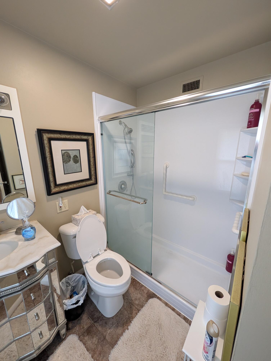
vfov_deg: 110.5
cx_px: 136
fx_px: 125
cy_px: 180
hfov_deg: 94.6
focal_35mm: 12
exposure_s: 1/40
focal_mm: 2.02
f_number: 1.7
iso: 242
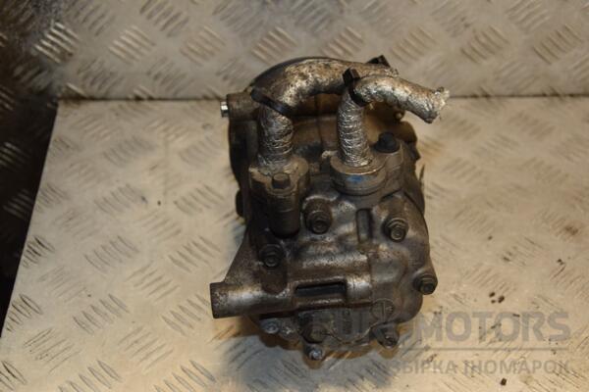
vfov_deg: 20.2
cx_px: 294
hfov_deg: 29.9
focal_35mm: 68
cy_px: 196
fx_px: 1104
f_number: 5.6
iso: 800
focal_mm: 45
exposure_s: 1/200
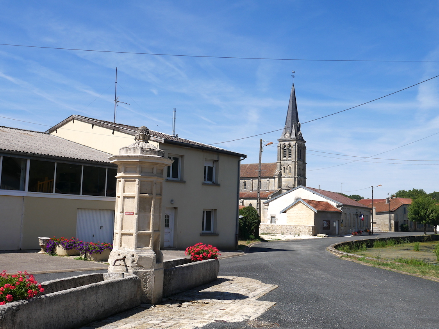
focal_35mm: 41
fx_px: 520
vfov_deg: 35.2
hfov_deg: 45.7
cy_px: 164
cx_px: 240
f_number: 10
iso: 200
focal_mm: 18
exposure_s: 1/500
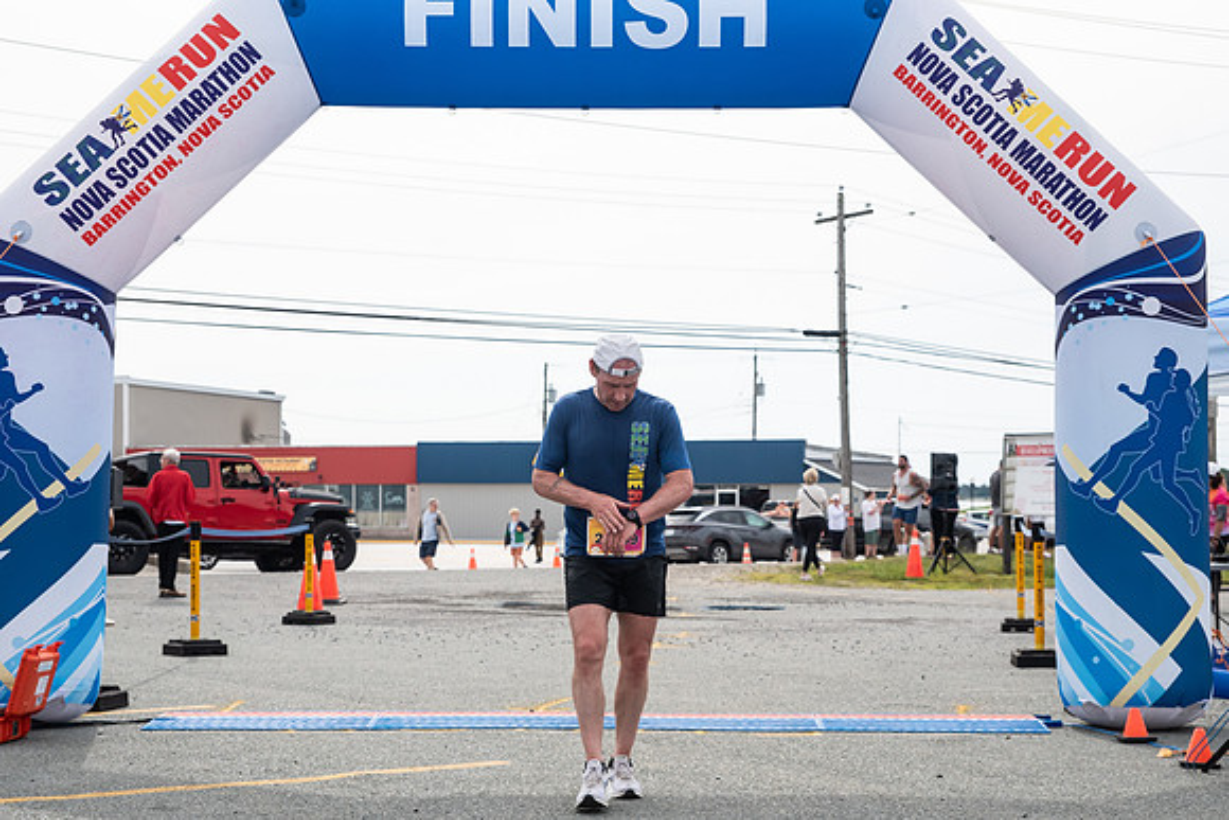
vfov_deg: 20.7
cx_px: 614
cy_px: 481
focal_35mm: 66
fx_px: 2244
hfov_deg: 30.6
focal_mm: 56
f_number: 4
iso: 800
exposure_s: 1/3200
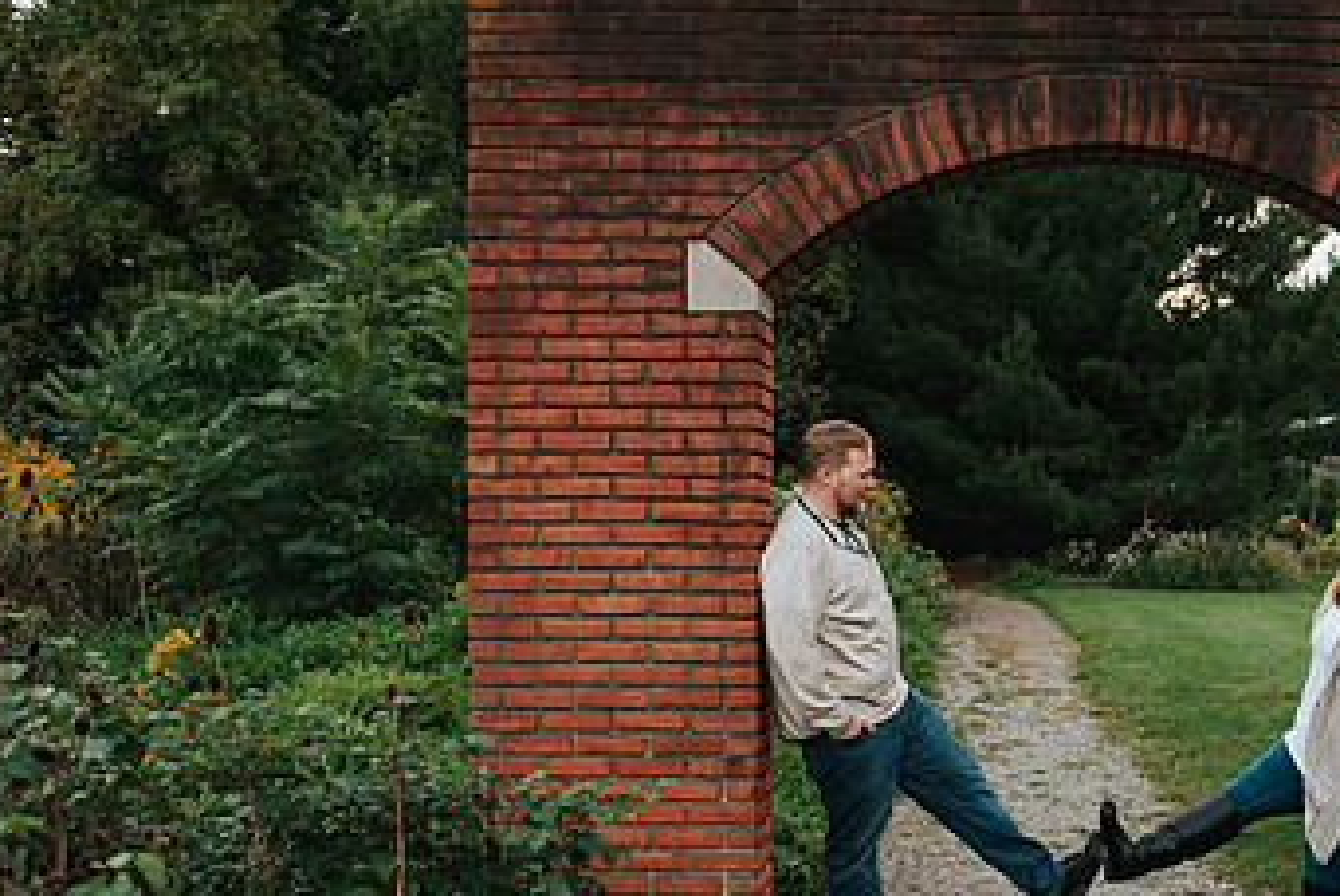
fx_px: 2347
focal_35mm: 63
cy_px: 588
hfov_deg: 30.9
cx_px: 1118
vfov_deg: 21.5
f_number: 3.2
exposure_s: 1/500
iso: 1000
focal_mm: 35
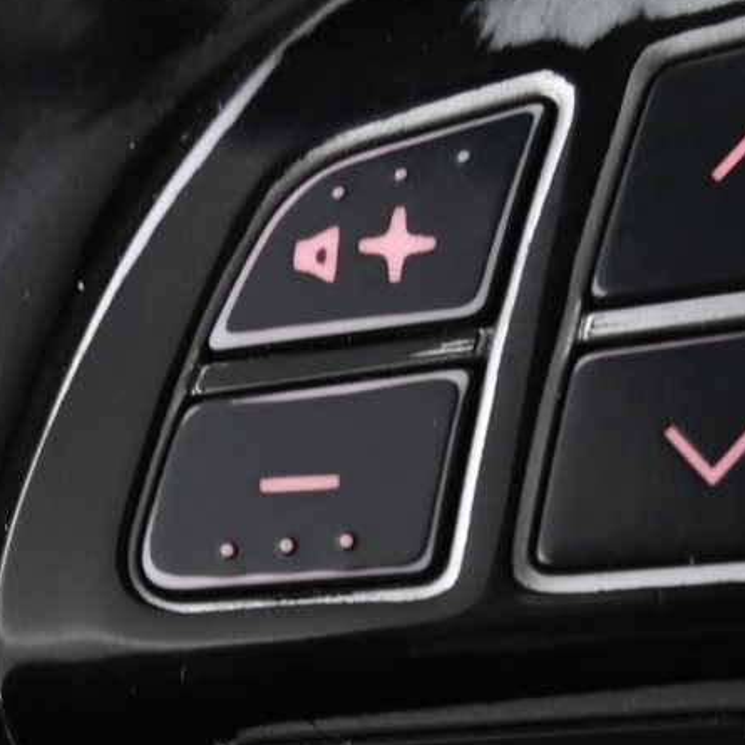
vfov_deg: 16.9
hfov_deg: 17.0
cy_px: 598
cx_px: 477
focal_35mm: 102
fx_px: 2484
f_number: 4
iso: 1800
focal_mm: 22
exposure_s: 1/40
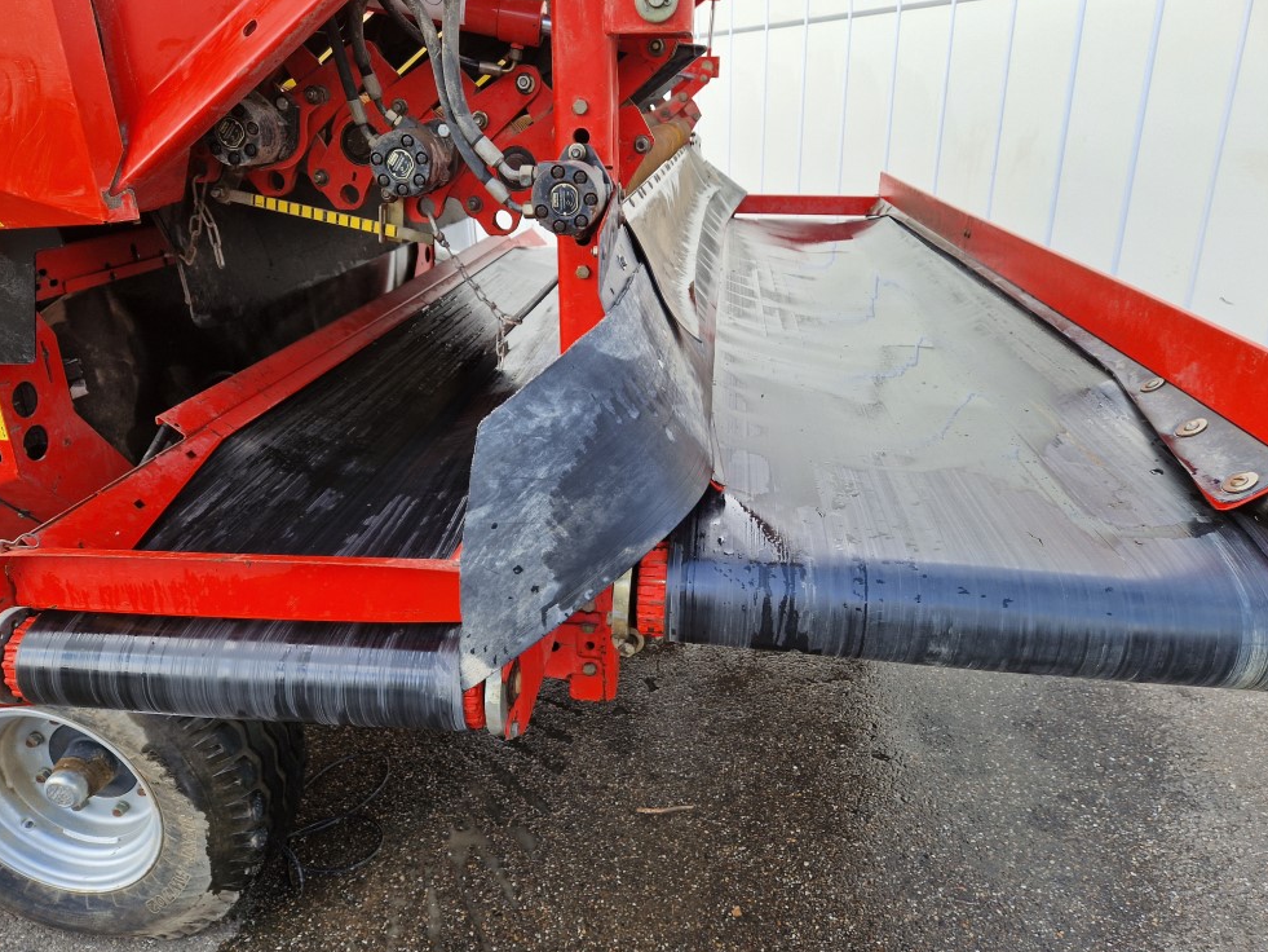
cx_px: 615
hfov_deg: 71.6
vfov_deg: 56.8
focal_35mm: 24
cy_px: 466
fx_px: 879
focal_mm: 5.4
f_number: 1.8
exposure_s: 1/331
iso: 50
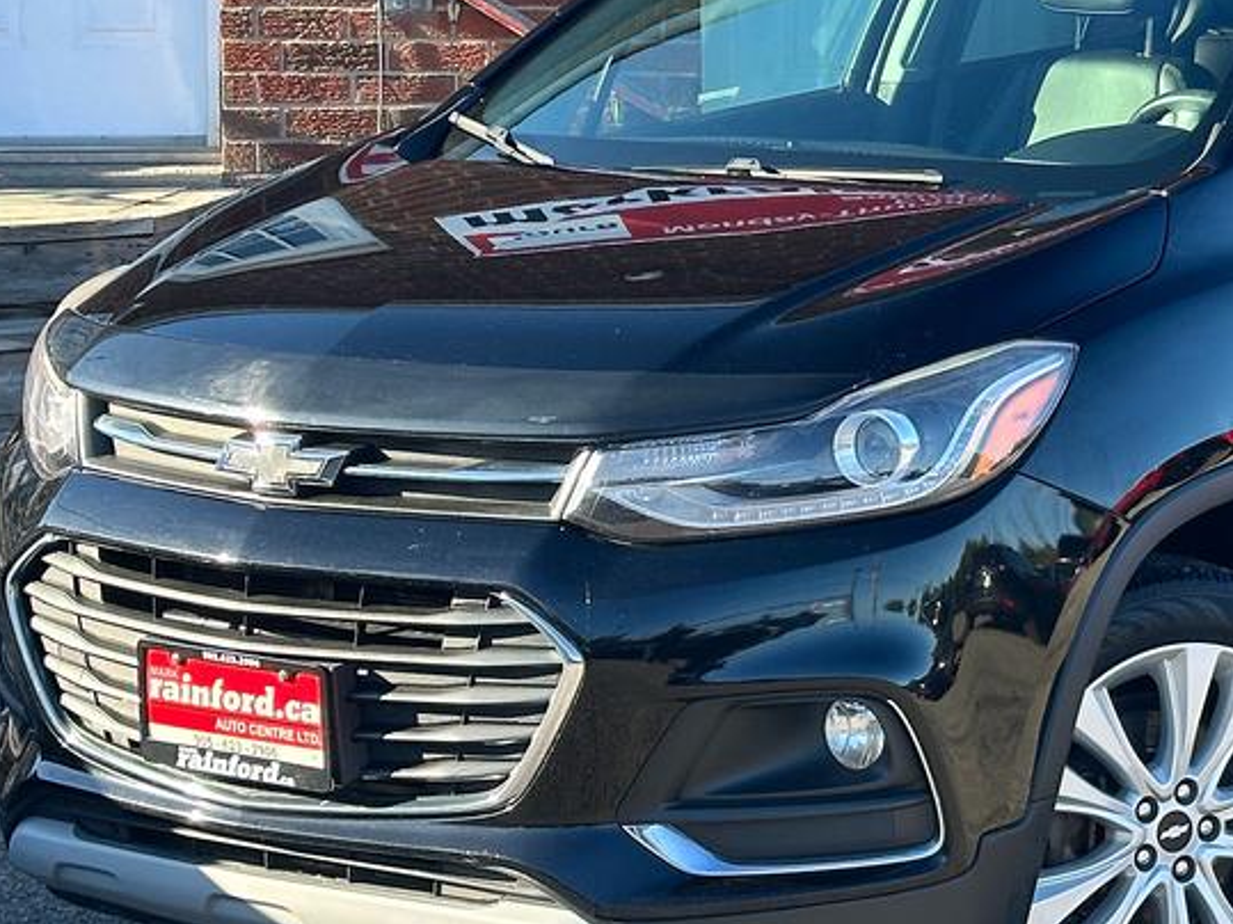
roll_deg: +0.3
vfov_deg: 12.9
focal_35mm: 114
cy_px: 124
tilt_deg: -1.9
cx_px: 1107
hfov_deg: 17.0
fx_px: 4060
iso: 64
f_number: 1.78
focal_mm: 6.86
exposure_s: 1/714
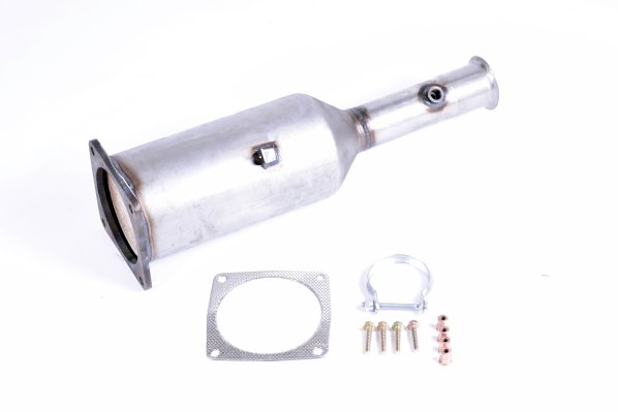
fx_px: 1417
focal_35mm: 82
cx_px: 309
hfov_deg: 24.6
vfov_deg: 16.6
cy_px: 206
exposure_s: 1/60
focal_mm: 55
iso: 200
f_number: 13
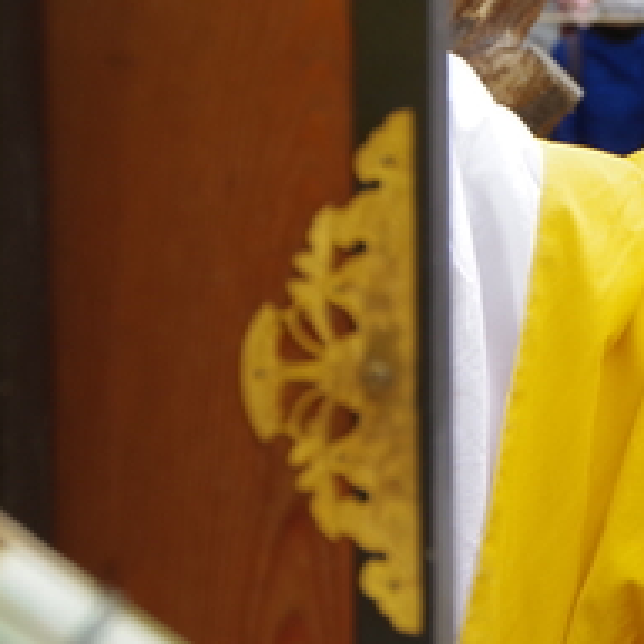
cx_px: 1016
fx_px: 5367
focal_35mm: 255
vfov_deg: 6.8
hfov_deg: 6.8
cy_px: 8
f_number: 6.3
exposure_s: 1/125
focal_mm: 60
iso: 200
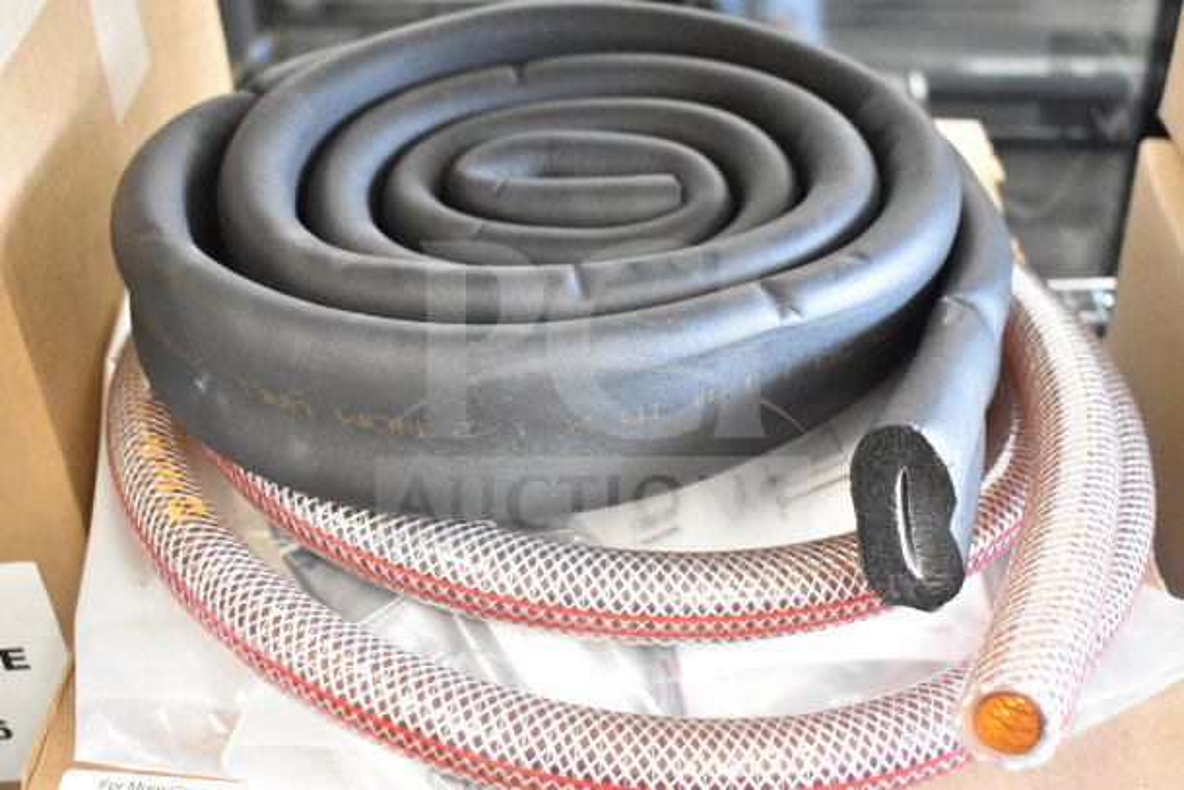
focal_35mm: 44
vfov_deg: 30.9
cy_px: 395
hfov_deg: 45.0
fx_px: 1431
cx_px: 592
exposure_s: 1/100
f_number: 5
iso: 6400
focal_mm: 29
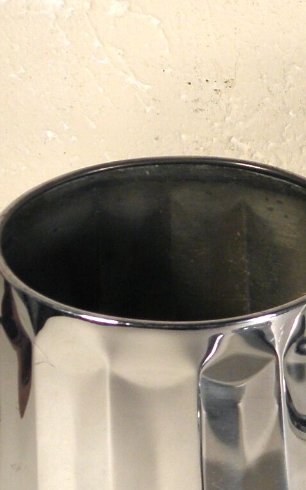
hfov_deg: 8.7
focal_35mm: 146
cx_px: 519
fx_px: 1949
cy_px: 525
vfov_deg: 14.0
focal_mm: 7.5
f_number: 3.8
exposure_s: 1/80
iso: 100
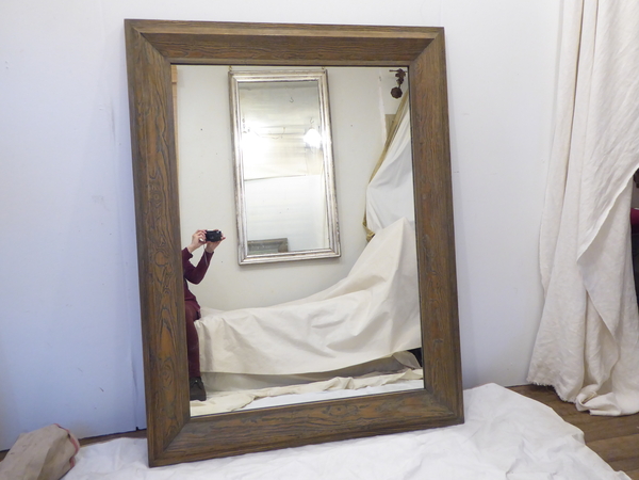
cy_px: 240
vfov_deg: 48.2
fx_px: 535
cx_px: 320
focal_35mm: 29
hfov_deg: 61.7
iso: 400
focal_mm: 5
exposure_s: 1/25
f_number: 3.5
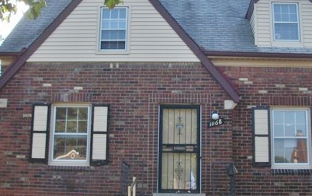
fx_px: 502
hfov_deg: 34.5
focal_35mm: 59
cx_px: 152
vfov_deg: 22.0
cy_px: 103
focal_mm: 6.3
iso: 80
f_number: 3.1
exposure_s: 1/320
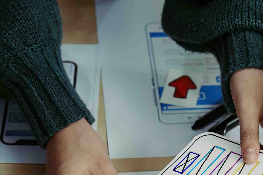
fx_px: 1052
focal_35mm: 144
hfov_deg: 14.0
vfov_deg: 9.4
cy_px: 209
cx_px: 276
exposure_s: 1/125
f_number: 4
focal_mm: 50
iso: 320
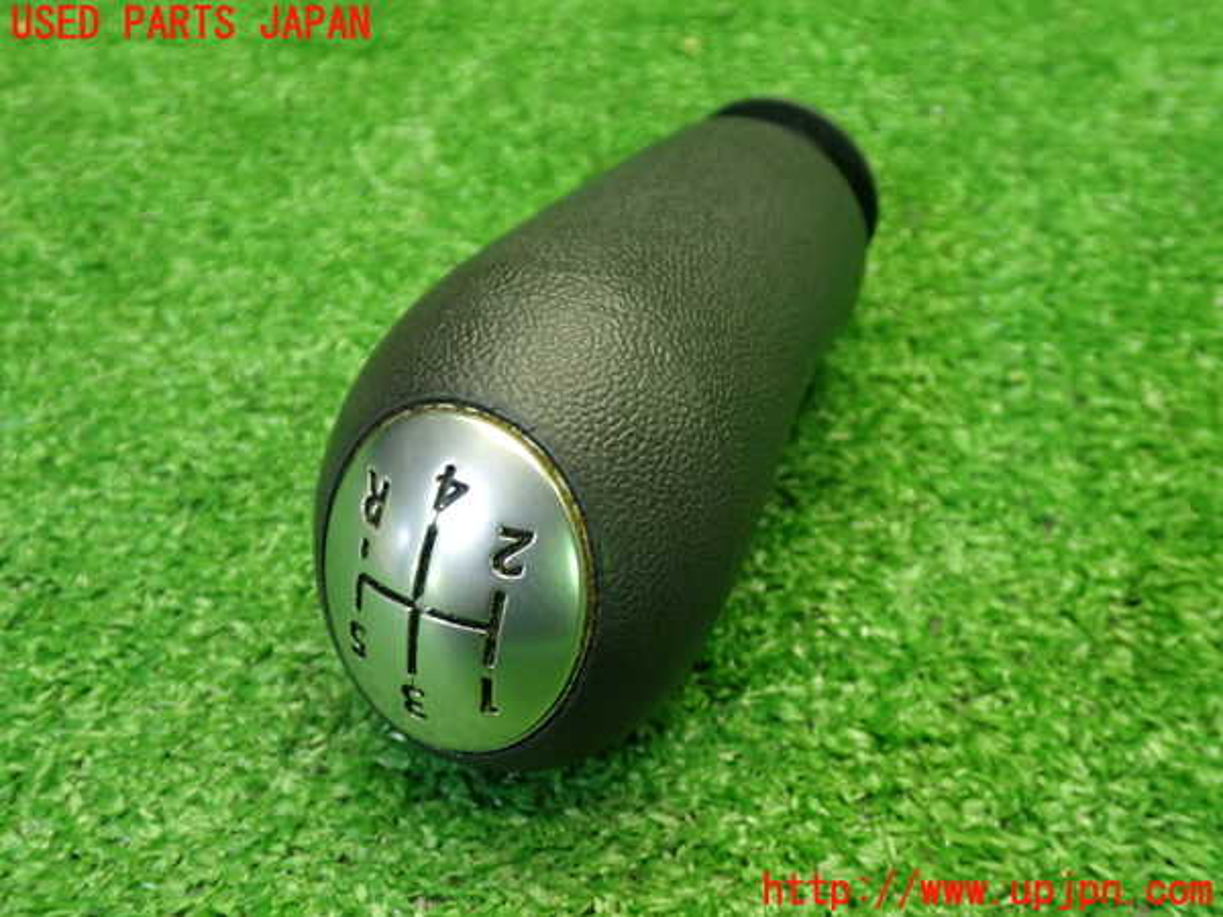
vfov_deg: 39.7
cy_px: 458
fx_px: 1272
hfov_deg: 51.4
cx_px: 612
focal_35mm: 36
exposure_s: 1/40
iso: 250
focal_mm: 6.37
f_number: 2.5
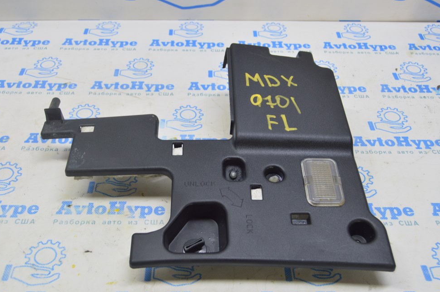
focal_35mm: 41
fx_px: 501
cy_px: 153
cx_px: 211
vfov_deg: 32.6
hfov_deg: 47.4
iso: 400
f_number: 5.6
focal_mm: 26
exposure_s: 1/20
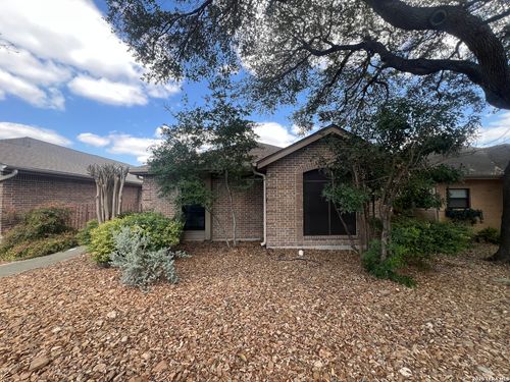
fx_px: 192
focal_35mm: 13
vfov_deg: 89.9
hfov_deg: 106.2
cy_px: 191
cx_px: 255
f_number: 1.8
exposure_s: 1/198
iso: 32
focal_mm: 1.57
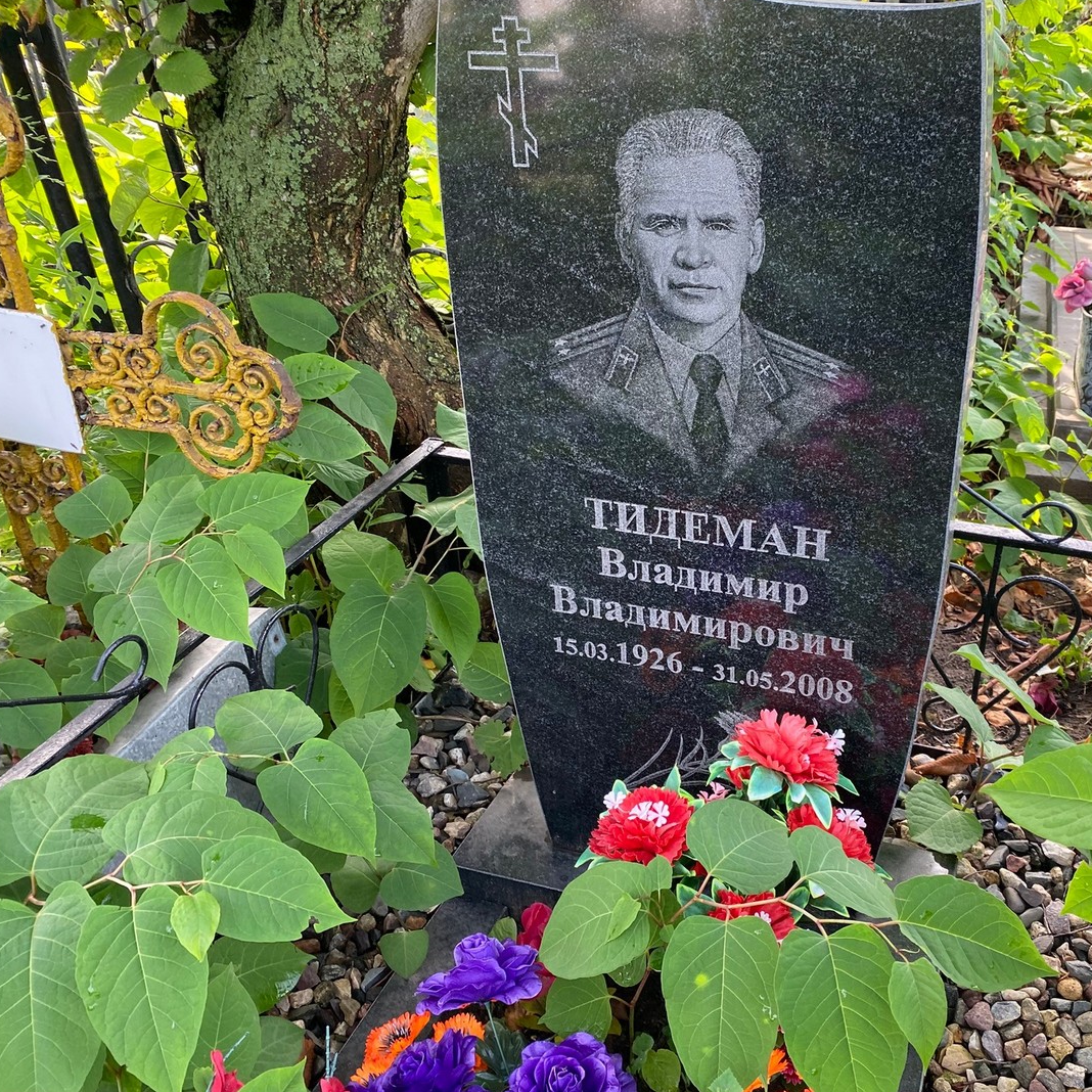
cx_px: 708
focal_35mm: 31
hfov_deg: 51.8
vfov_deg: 52.5
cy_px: 541
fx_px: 1106
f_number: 1.8
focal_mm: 4.25
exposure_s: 1/122
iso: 50
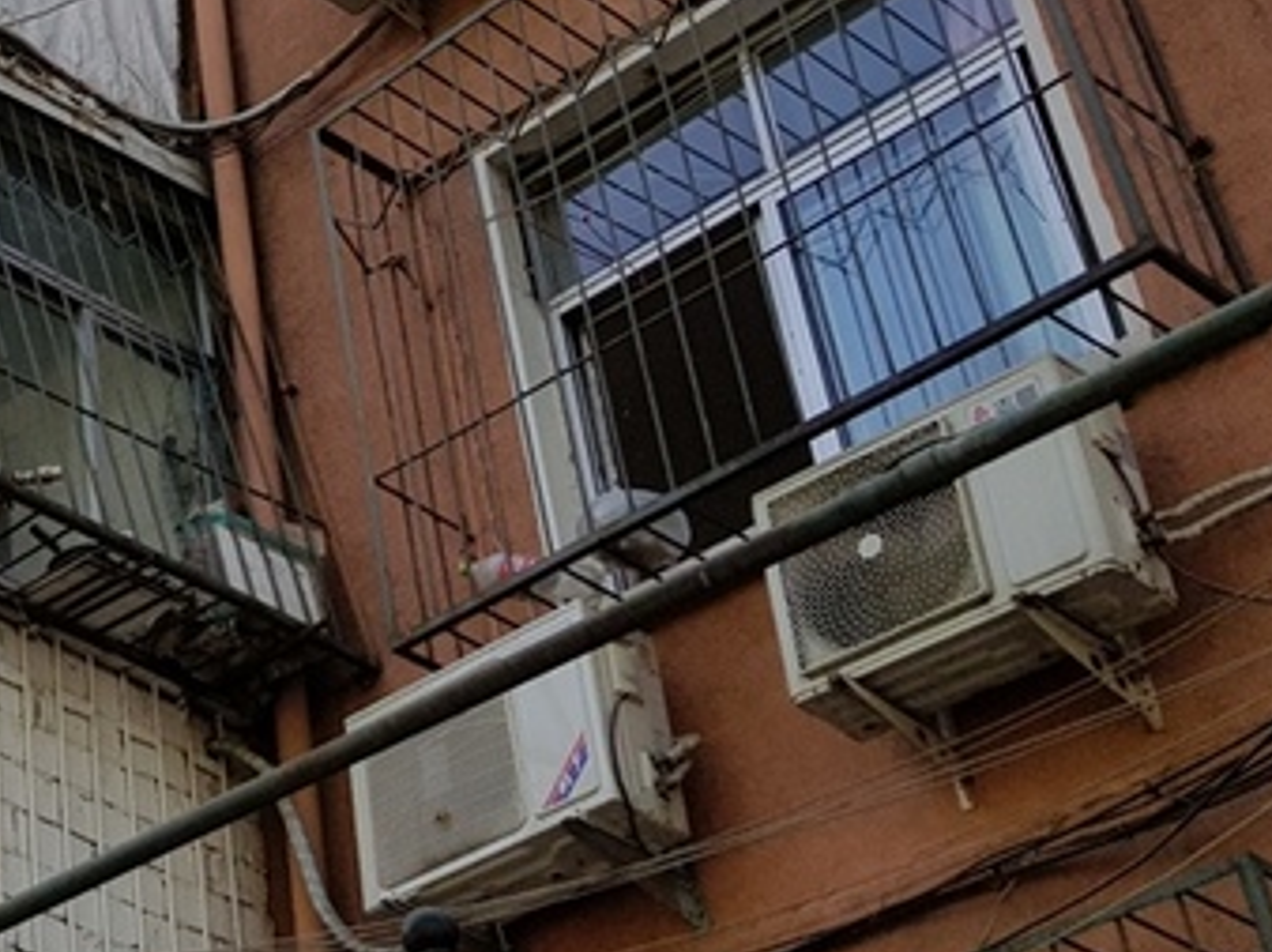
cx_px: -388
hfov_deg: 22.6
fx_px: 2827
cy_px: 290
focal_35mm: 77
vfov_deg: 19.0
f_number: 1.7
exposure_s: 1/1368
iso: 40
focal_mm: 4.2
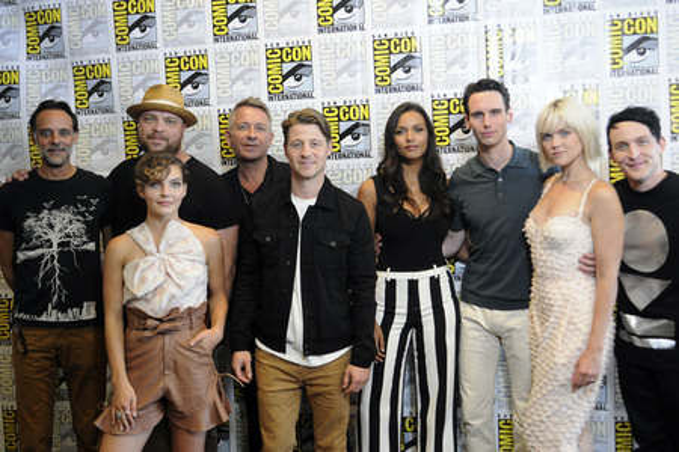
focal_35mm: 36
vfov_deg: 36.9
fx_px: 679
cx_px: 340
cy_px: 226
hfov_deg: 53.1
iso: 1000
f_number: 4
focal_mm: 24
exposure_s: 1/60
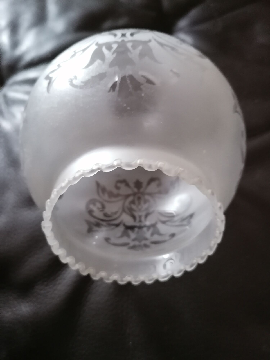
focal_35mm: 27
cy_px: 180
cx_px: 135
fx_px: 281
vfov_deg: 65.3
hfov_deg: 51.4
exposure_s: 1/20
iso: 500
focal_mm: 4.75
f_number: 1.8
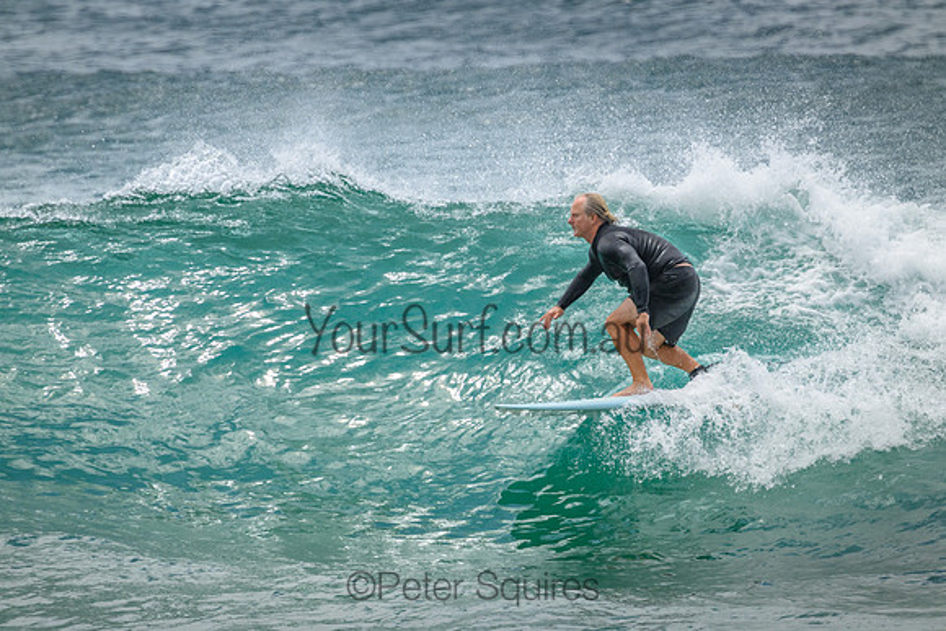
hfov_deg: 2.6
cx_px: 473
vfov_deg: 1.7
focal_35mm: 800
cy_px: 316
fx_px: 21026
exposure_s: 1/2000
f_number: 11
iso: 900
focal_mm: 800
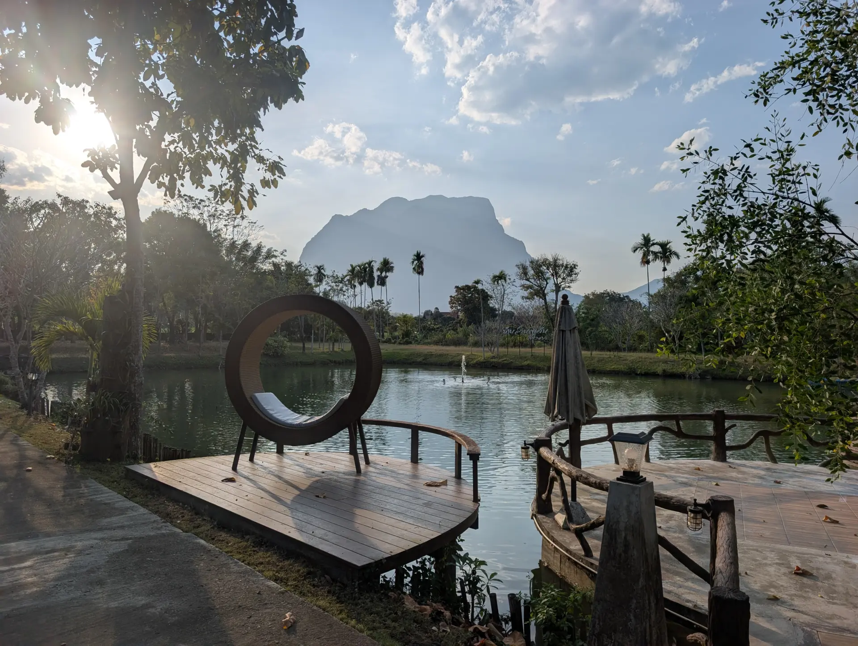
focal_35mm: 24
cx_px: 429
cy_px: 323
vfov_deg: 56.9
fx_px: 596
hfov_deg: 71.5
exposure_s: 1/2833
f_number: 1.68
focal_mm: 6.9
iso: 18
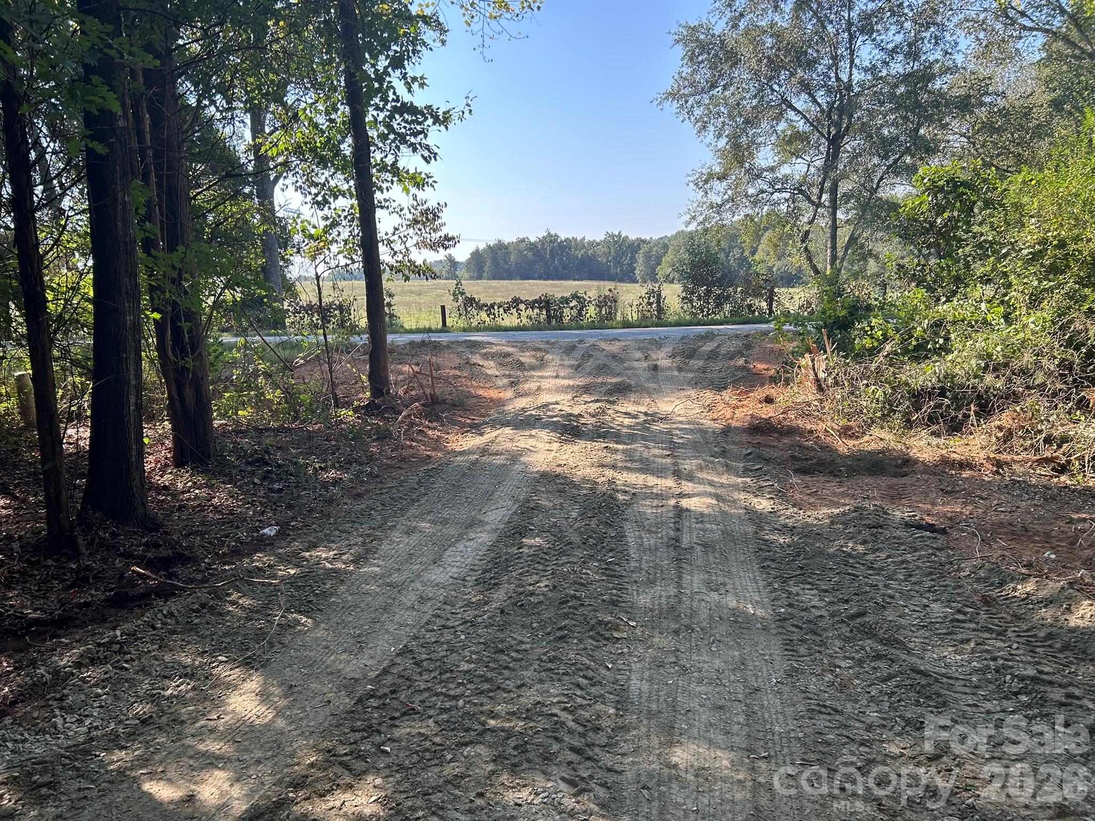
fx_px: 822
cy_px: 410
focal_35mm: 26
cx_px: 548
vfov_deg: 53.1
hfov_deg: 67.3
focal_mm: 5.7
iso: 50
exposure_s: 1/873
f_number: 1.5
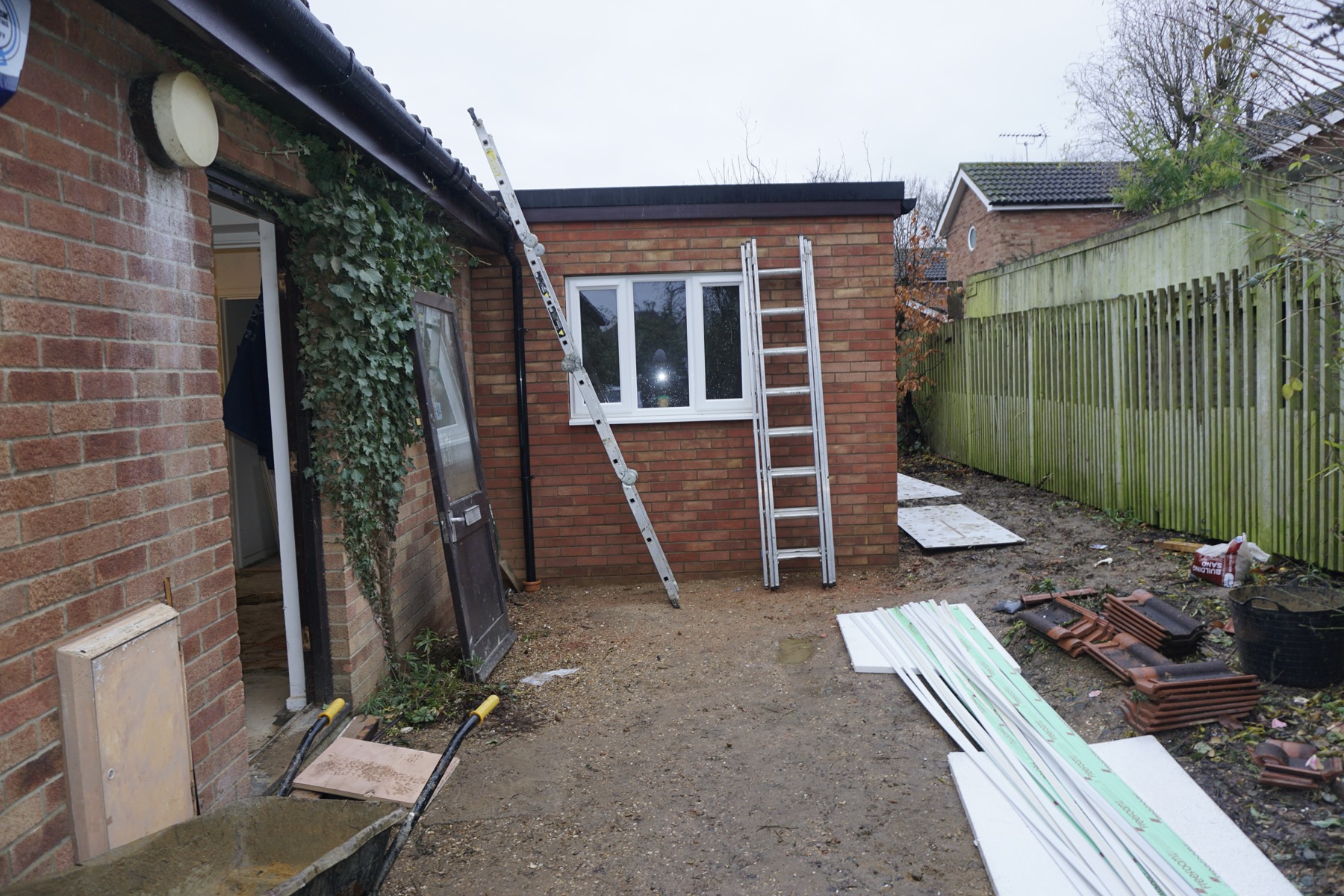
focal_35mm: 24
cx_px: 672
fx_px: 896
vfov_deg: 53.1
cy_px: 448
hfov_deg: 73.7
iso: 160
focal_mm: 16
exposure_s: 1/60
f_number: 4
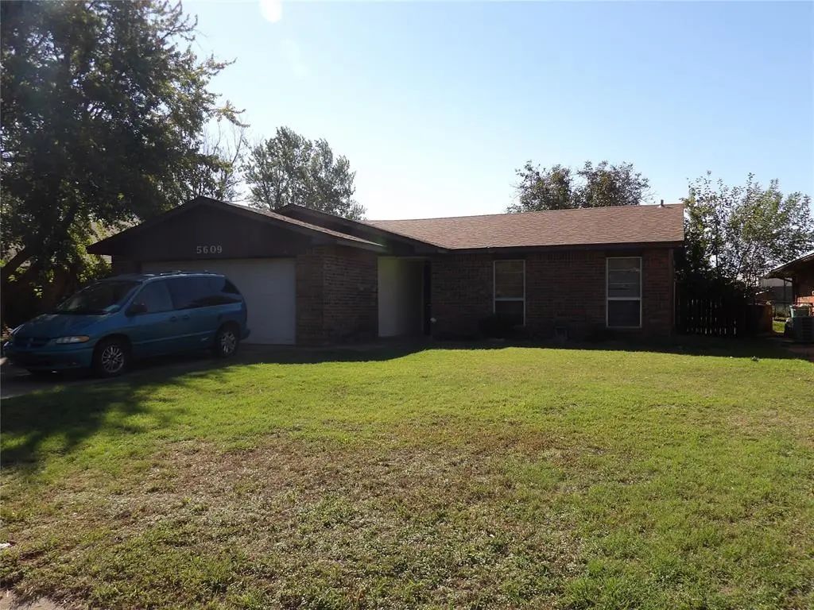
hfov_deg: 63.4
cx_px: 407
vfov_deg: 49.7
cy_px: 305
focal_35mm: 28
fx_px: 658
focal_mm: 5
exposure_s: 1/926
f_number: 3.4
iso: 100
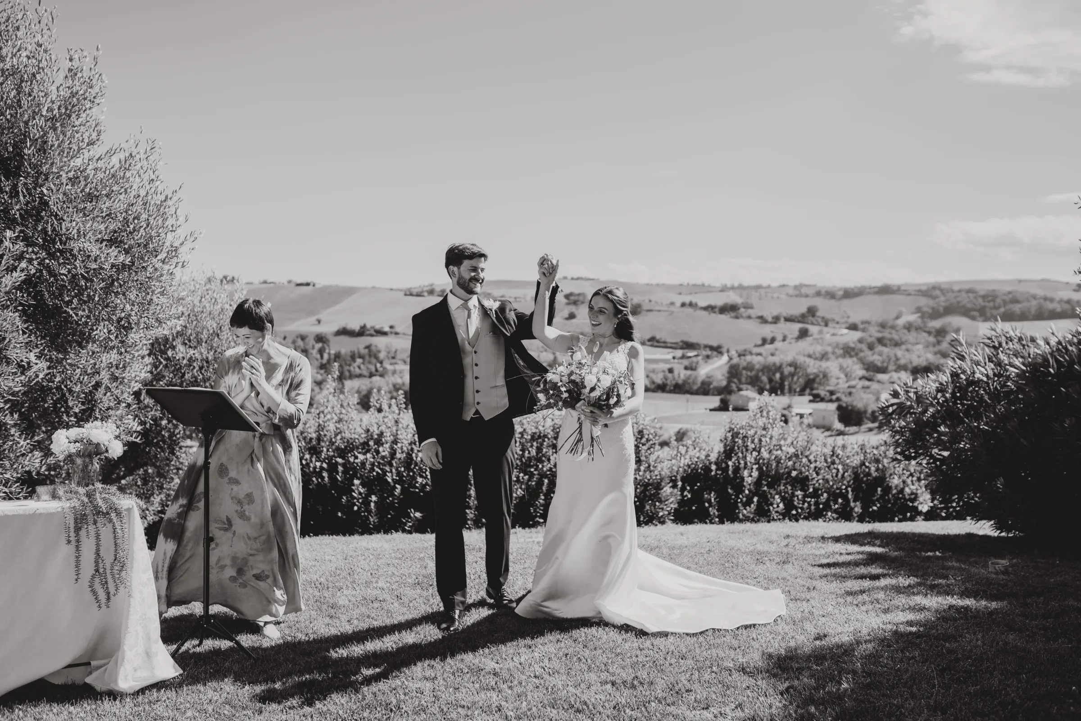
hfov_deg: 54.4
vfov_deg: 37.9
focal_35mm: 35
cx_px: 540
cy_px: 360
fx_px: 1051
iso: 200
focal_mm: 35
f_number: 2.2
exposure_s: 1/4000
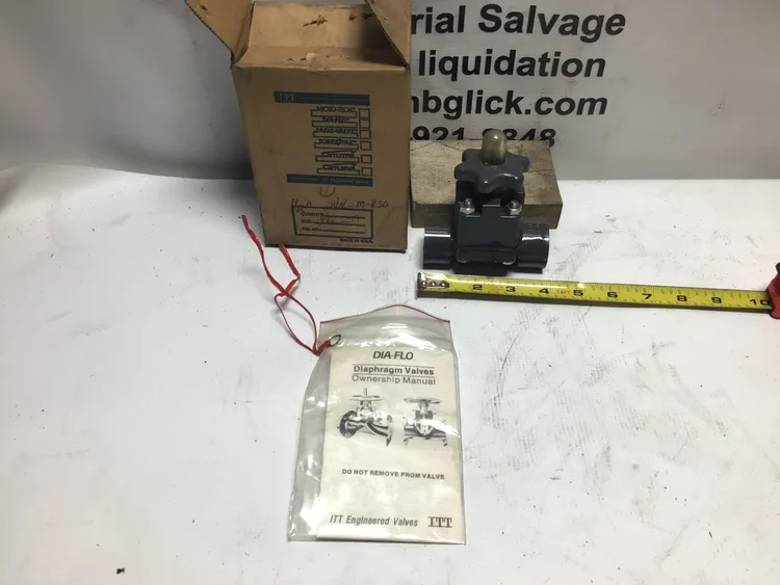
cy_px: 292
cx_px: 390
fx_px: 699
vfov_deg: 45.5
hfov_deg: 58.3
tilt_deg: -50.3
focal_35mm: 31
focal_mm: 3.3
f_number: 2.4
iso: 32
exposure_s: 1/120
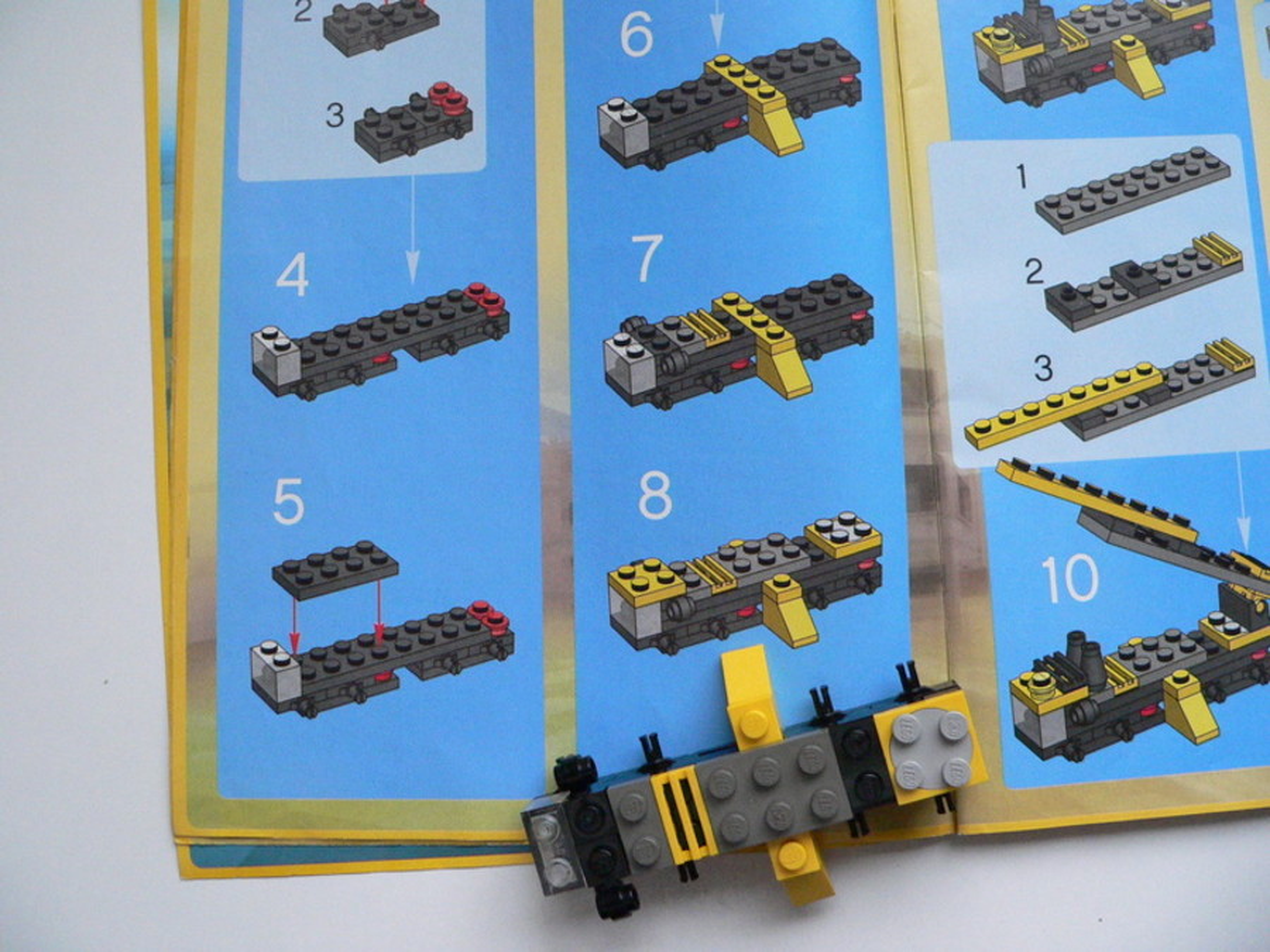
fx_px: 1321
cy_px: 476
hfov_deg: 51.4
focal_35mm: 36
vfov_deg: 39.7
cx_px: 635
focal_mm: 6
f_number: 2.8
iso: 400
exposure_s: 1/100
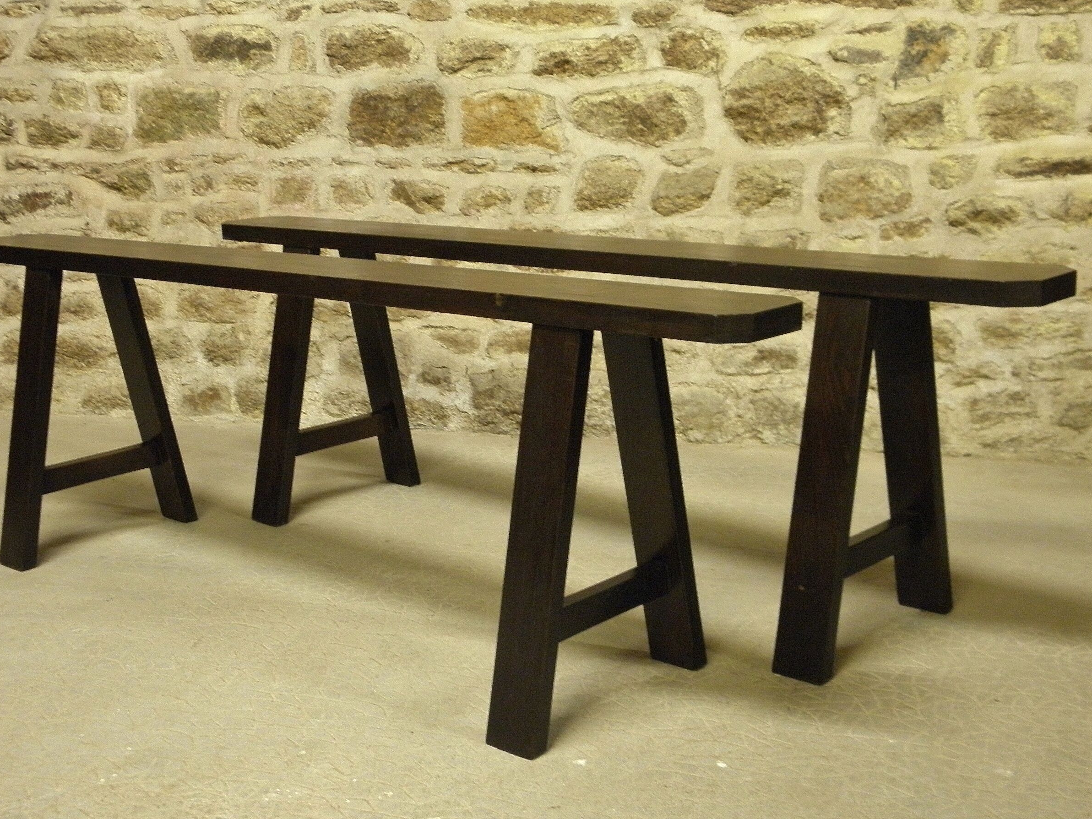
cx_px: 524
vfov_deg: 32.9
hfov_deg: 42.9
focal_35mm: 44
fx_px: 1388
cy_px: 424
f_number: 3.8
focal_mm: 7.5
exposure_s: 1/8
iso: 400
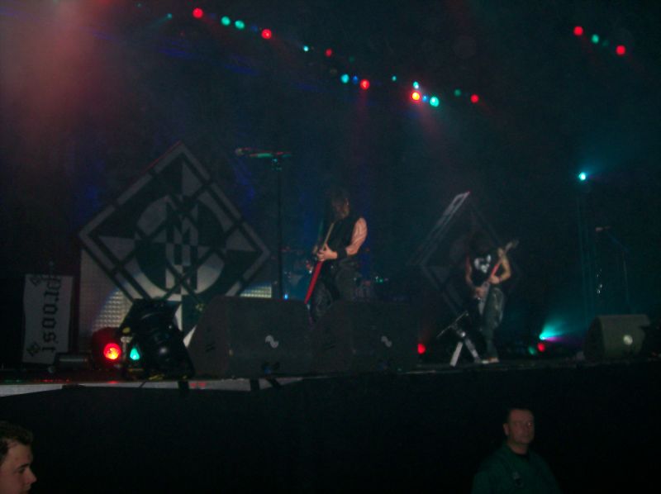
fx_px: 687
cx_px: 330
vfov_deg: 39.6
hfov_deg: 51.4
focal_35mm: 36
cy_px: 247
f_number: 2.7
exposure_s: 1/64
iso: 80
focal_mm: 6
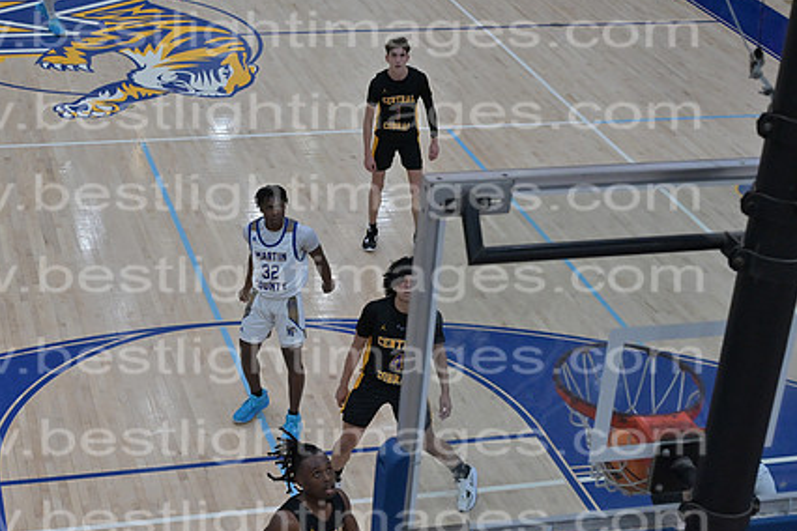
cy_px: 320
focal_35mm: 68
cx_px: 284
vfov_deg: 20.0
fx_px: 1505
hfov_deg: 29.5
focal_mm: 50
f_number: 4
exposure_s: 1/800
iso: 3200
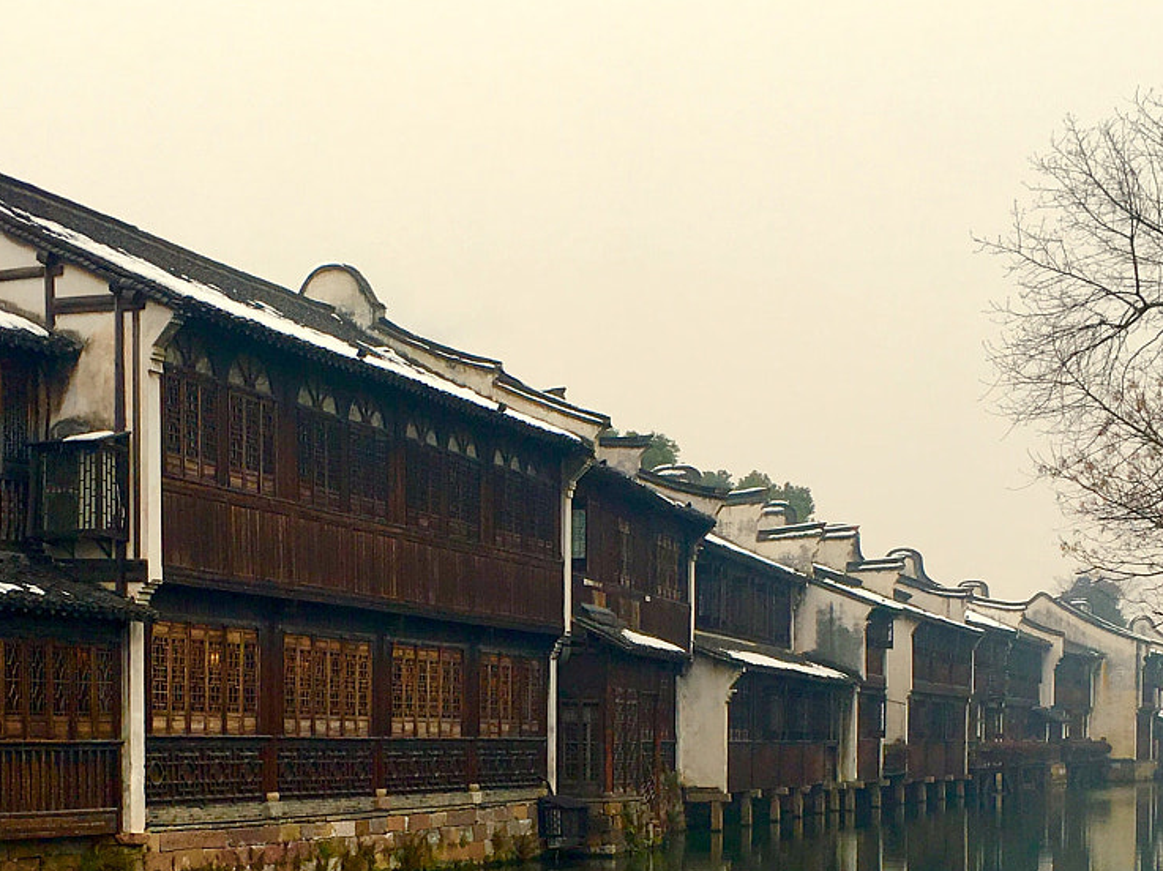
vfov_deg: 22.5
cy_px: 827
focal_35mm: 63
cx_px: 472
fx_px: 2116
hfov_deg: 30.7
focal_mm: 4.15
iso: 25
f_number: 2.2
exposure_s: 1/475
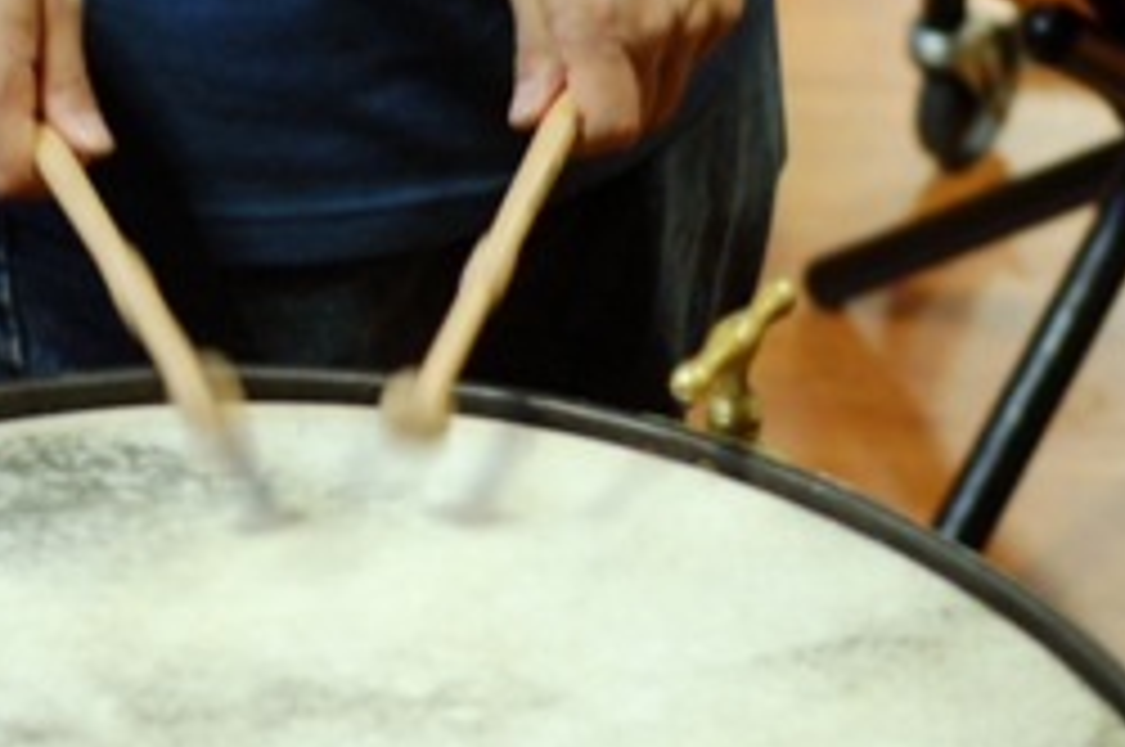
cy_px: 128
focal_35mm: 192
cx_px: 369
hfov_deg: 10.7
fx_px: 5992
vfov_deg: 7.1
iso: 800
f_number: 2.8
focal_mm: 50
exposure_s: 1/30
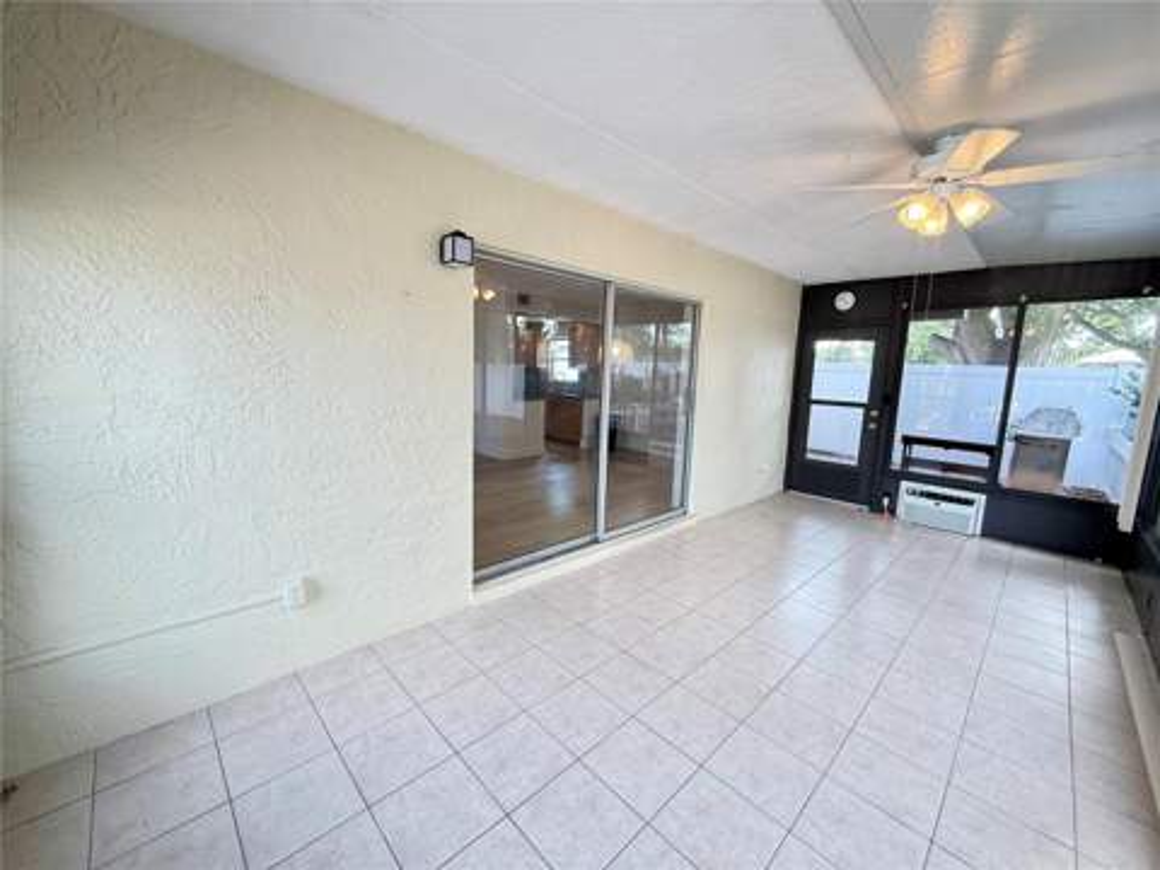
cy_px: 435
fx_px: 469
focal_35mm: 14
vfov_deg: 85.7
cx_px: 580
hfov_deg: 102.1
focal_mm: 2.22
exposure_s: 1/99
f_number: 2.2
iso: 160
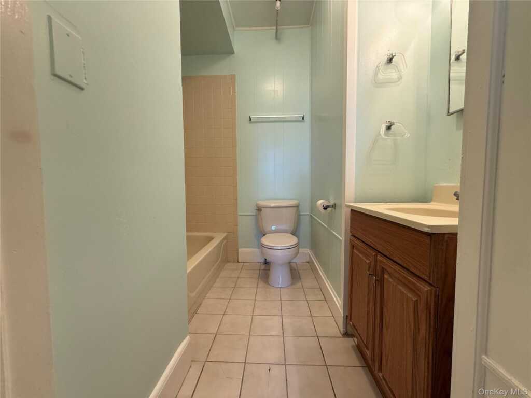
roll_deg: +0.1
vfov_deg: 85.7
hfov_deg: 102.1
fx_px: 215
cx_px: 266
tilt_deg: -3.0
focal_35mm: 14
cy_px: 199
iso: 160
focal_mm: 2.22
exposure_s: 1/60
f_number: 2.2
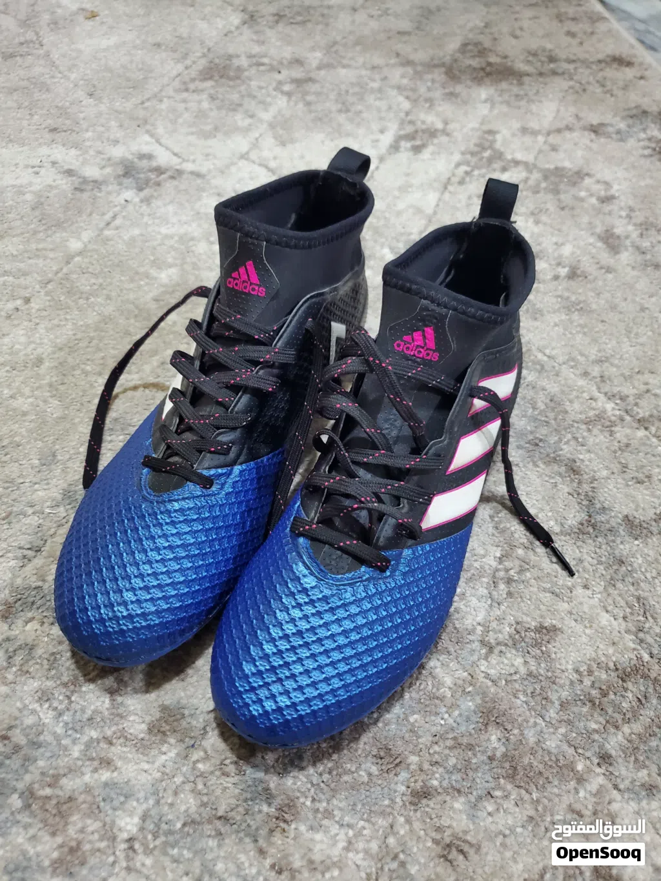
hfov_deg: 53.1
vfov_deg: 67.3
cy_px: 440
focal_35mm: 26
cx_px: 330
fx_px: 662
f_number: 1.5
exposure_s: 1/39
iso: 250
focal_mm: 4.3
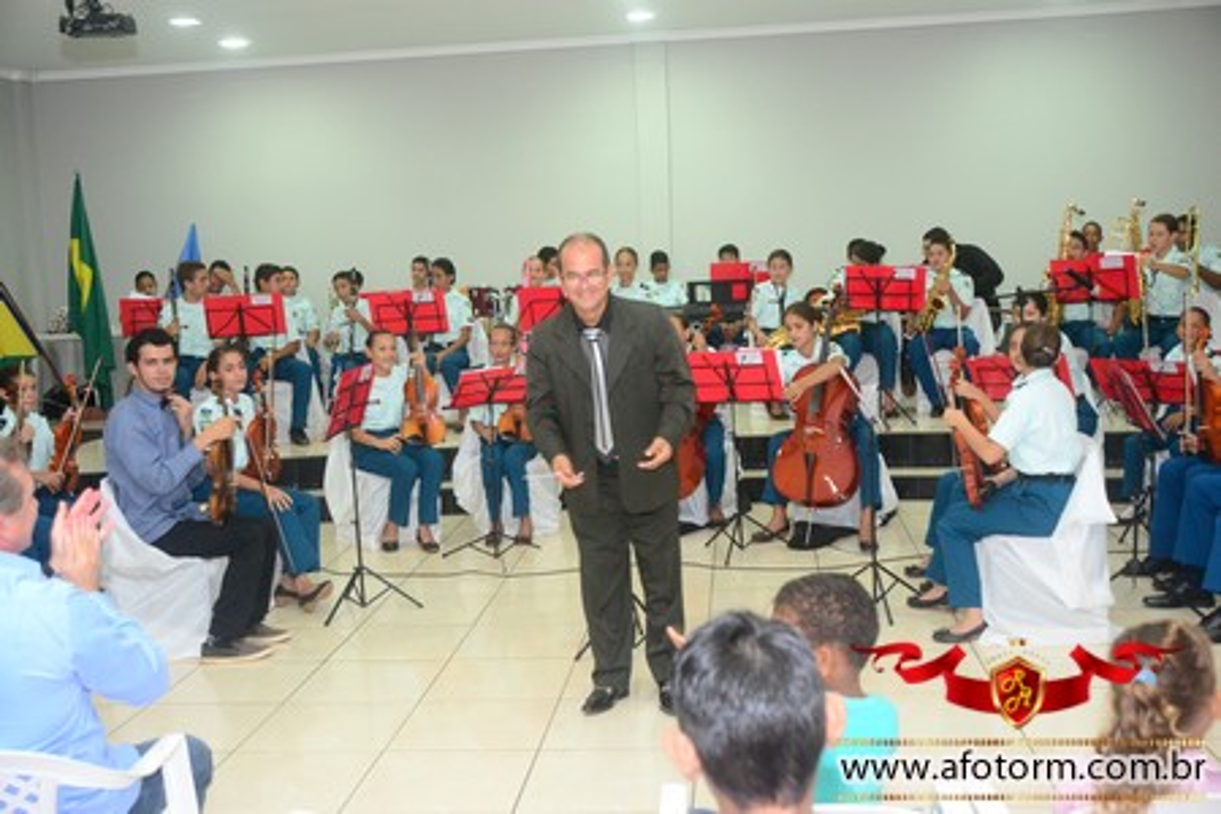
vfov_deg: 34.2
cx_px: 610
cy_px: 407
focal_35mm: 39
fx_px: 1323
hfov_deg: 49.6
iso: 1600
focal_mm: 26
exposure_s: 1/60
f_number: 3.8
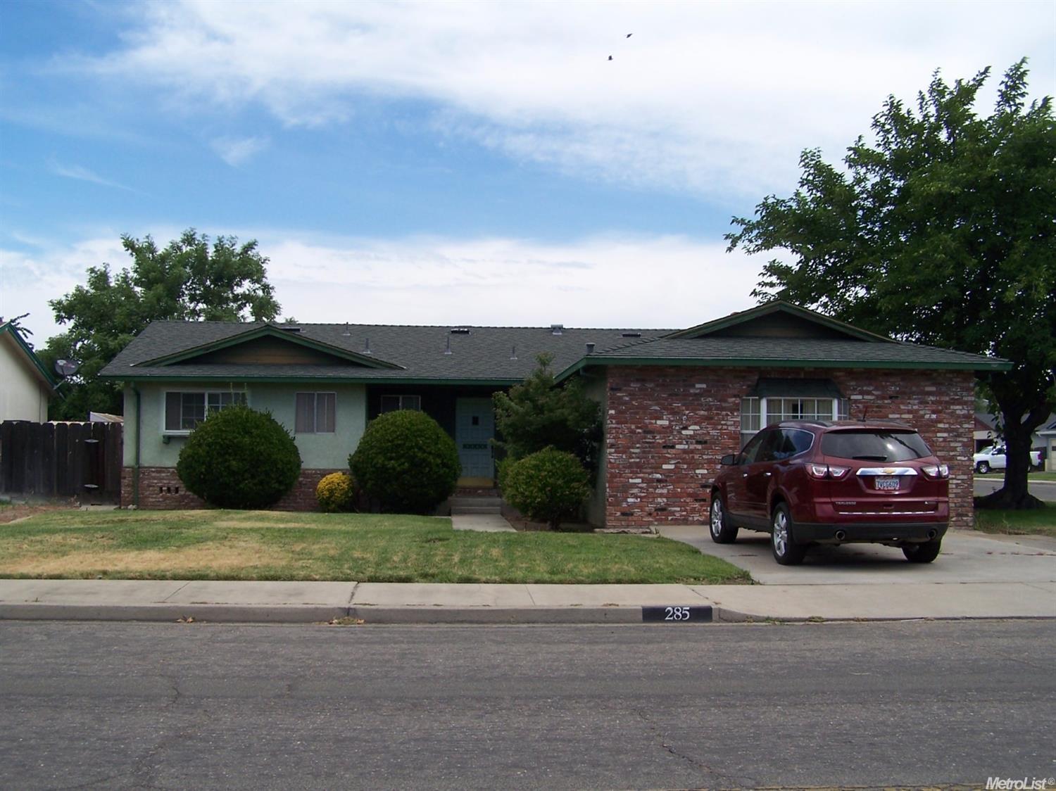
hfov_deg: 49.0
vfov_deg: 37.7
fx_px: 1159
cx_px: 528
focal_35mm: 38
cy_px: 396
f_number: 4
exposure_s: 1/640
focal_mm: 6.3
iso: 80
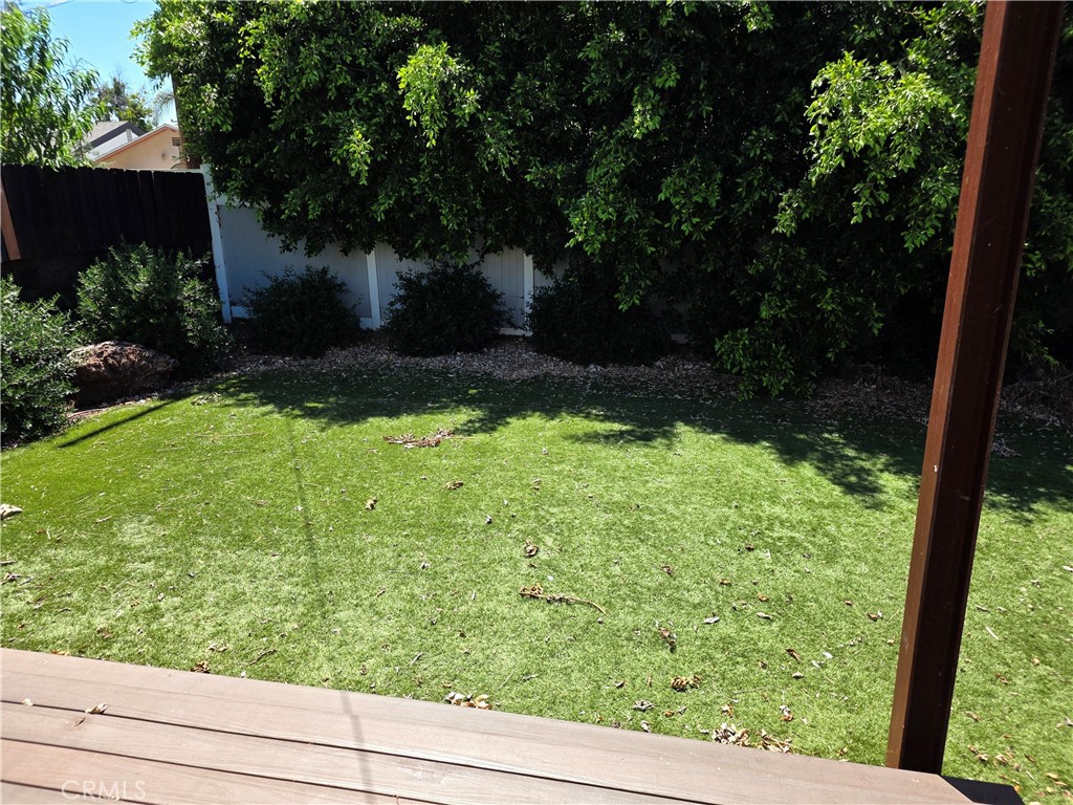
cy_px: 402
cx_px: 536
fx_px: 713
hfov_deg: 73.9
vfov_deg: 58.9
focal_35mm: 23
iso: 80
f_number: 1.7
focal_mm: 6.3
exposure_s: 1/2082
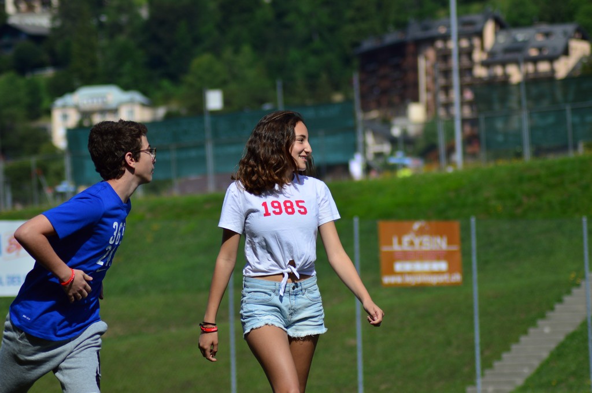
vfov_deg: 6.8
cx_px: 296
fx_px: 3327
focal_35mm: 202
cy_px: 196
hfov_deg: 10.2
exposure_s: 1/1250
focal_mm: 135
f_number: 4.2
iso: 100
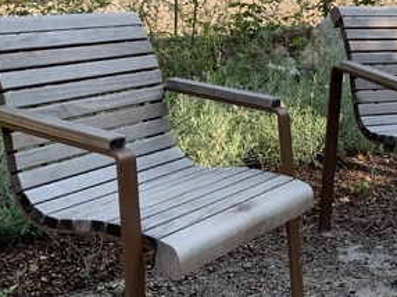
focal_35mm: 50
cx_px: 251
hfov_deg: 38.0
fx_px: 573
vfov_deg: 27.7
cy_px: 12
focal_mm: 4.25
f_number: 1.8
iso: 25
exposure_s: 1/307
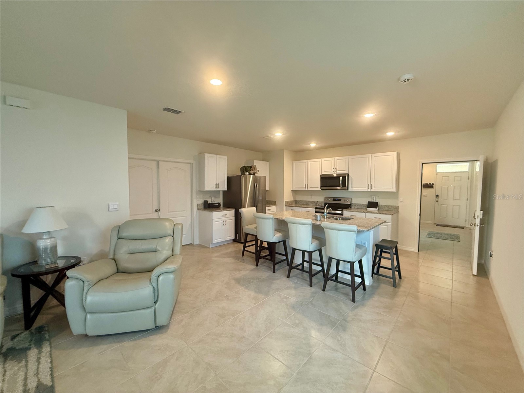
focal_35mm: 14
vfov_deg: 85.7
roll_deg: +0.1
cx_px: 262
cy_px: 196
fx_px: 212
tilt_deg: -2.7
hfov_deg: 102.1
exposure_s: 1/120
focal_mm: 2.22
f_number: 2.2
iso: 320
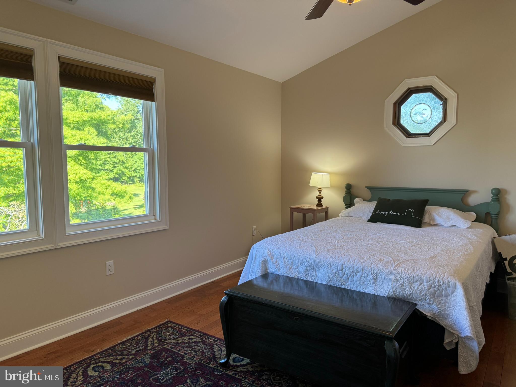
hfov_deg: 71.6
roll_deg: -0.2
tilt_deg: -4.9
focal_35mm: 24
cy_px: 194
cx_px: 258
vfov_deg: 56.8
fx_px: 358
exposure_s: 1/120
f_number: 1.78
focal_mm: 6.76
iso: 200
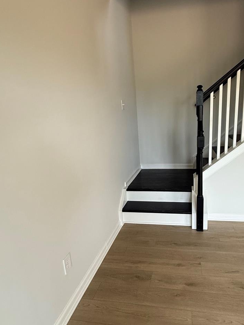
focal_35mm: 23
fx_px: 216
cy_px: 169
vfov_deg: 73.9
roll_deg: +1.0
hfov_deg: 58.3
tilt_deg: -12.4
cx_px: 149
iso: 200
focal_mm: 2.22
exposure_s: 1/120
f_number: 2.2
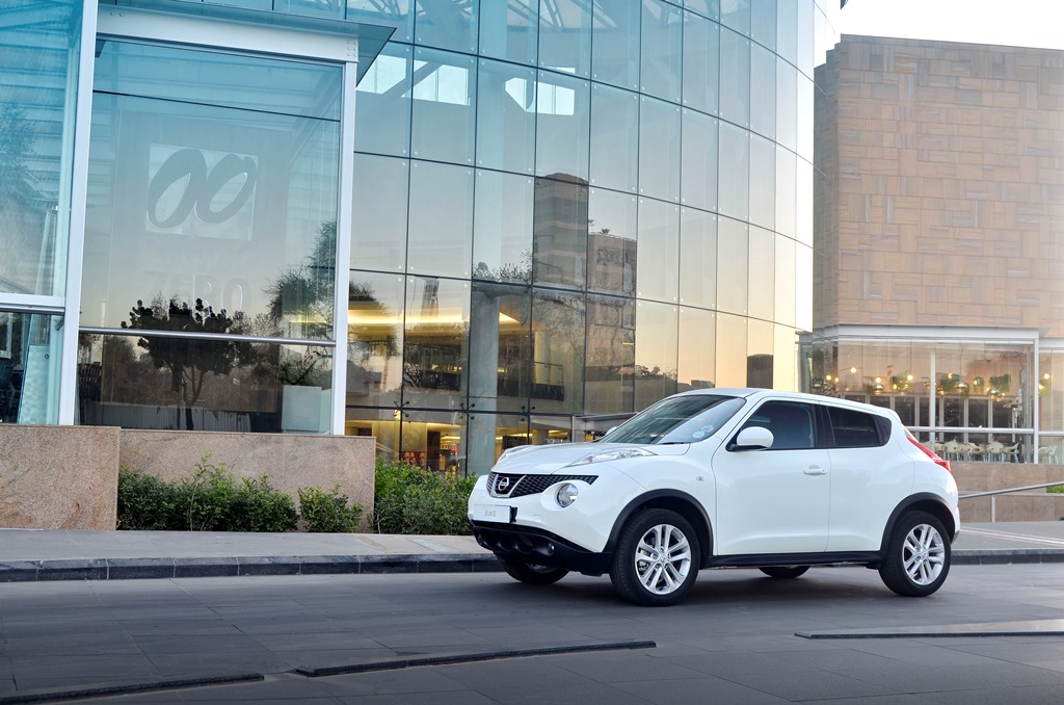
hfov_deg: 43.7
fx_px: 1327
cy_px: 352
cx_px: 532
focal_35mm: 45
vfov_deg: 29.7
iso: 100
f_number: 7.1
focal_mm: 30
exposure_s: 1/1.6
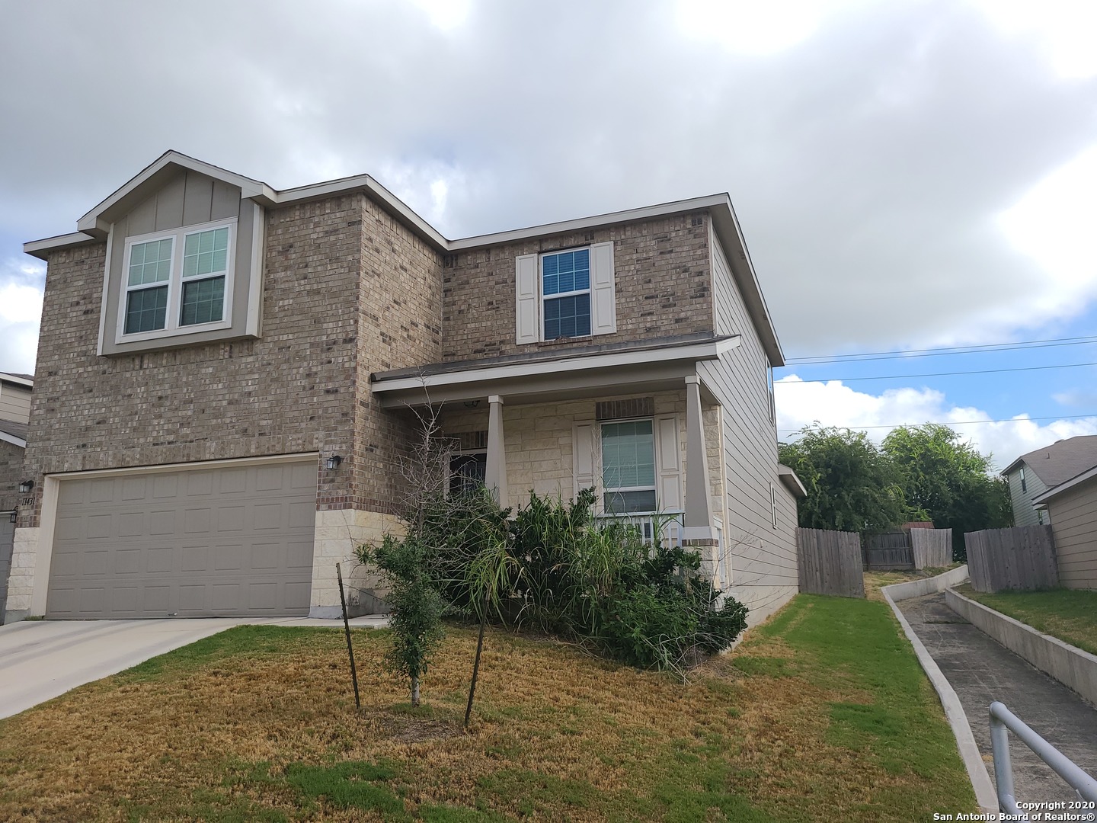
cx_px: 548
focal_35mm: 26
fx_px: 824
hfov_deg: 67.3
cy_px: 412
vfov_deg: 53.1
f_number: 1.8
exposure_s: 1/1429
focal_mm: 5.4
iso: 40
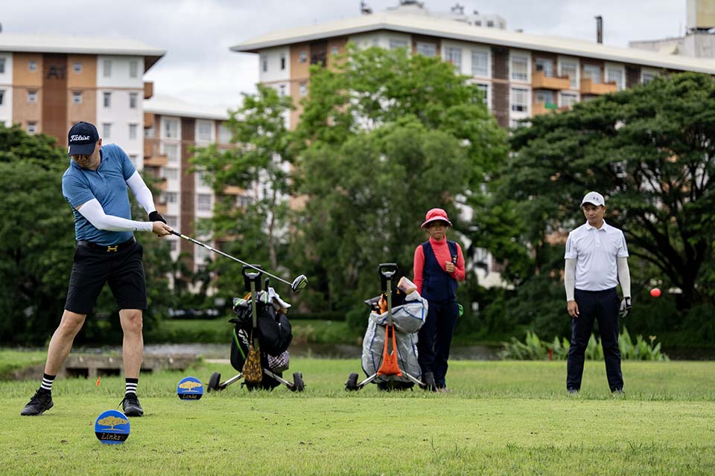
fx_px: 1489
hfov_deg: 27.0
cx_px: 358
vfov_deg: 18.2
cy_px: 238
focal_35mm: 75
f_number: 2.8
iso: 360
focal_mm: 75
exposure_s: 1/3200
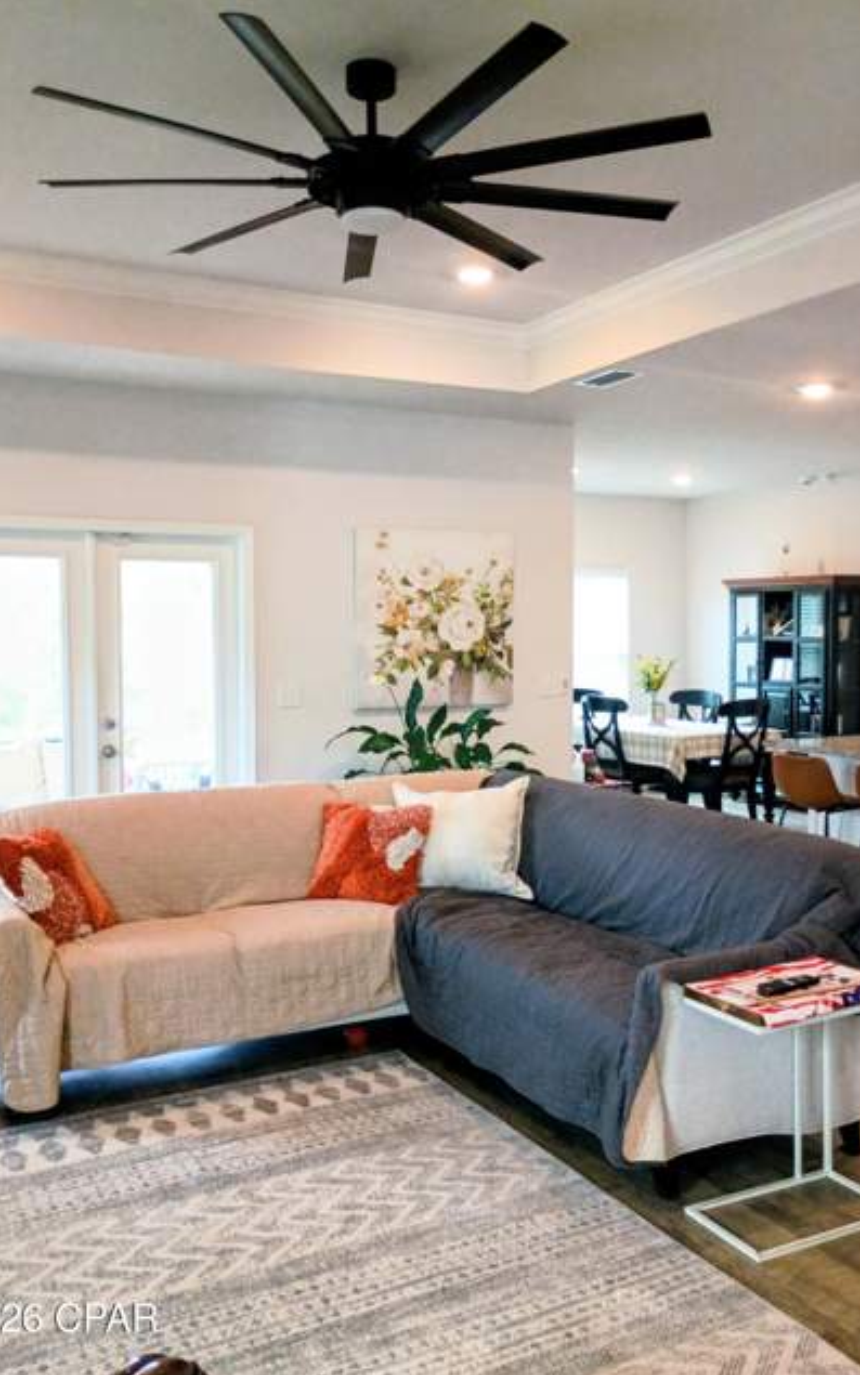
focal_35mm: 31
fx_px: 1162
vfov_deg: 61.2
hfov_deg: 40.6
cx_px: 444
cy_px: 689
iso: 100
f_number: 1.8
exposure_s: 1/60
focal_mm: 4.27
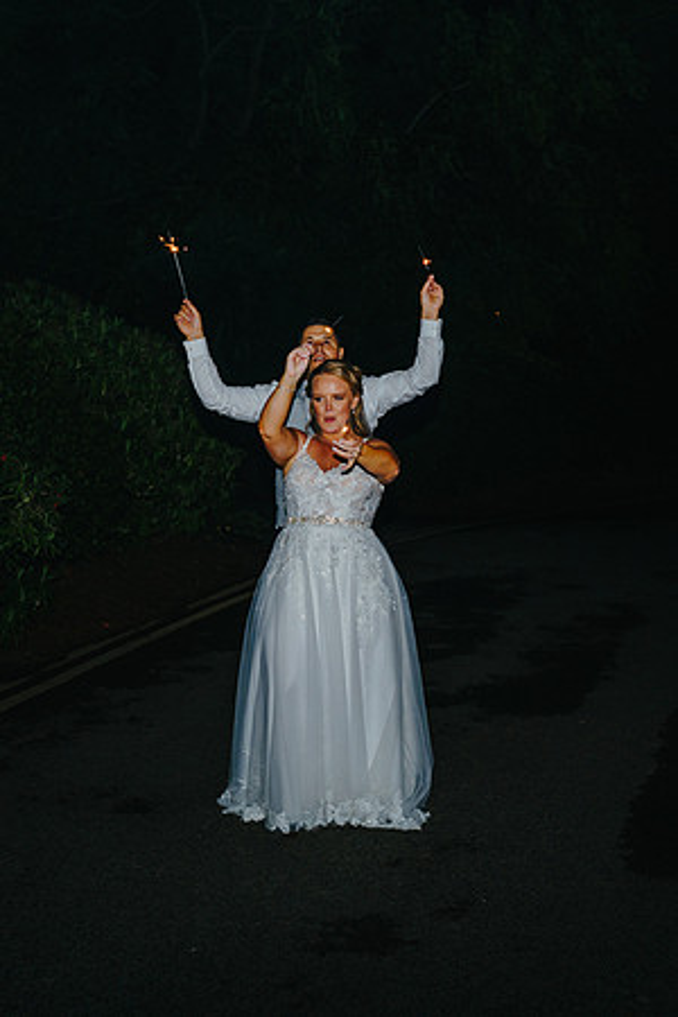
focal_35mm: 42
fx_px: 1186
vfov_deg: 46.4
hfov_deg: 31.9
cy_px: 508
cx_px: 339
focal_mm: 28
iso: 250
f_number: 2.8
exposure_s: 1/250
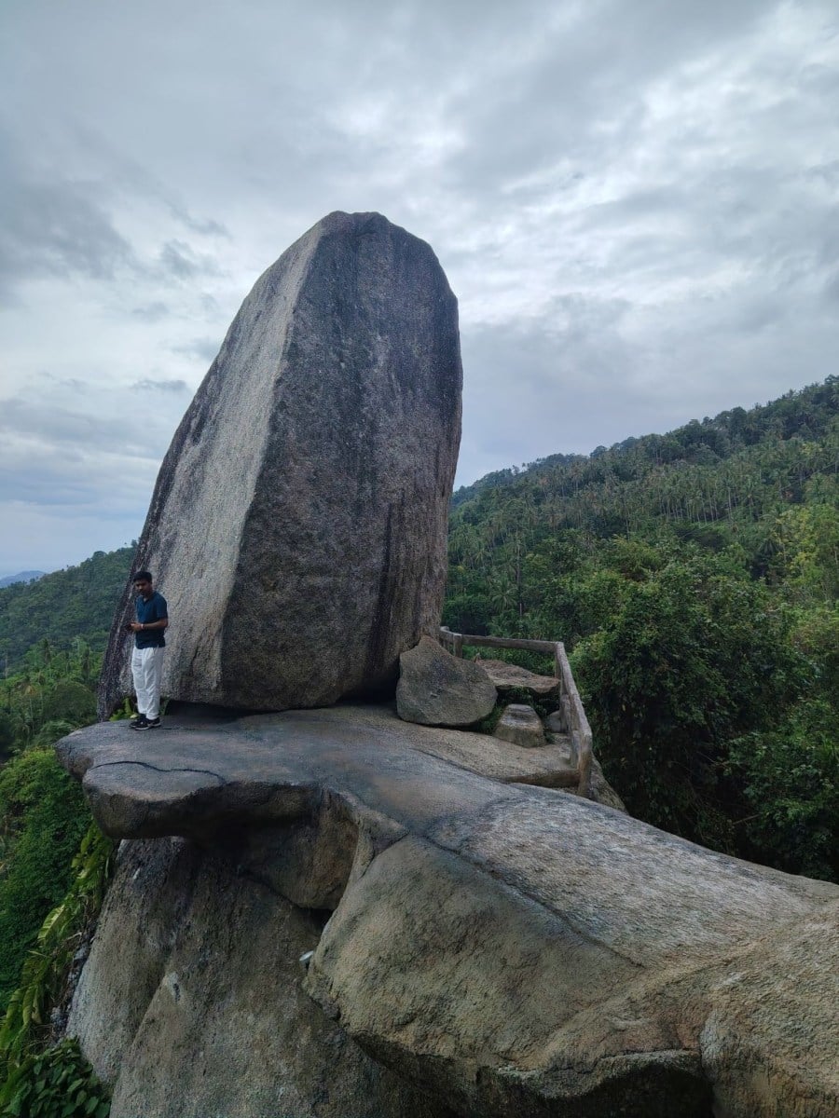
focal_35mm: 24
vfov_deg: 71.6
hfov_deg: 56.8
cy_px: 559
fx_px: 776
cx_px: 420
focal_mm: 5.25
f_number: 1.75
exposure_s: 1/1486
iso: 101
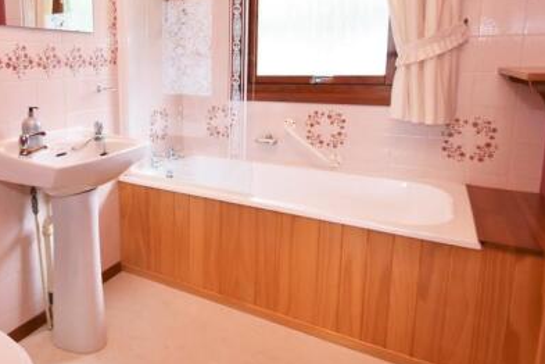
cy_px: 119
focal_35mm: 25
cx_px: 162
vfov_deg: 50.3
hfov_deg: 68.5
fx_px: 378
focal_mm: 10
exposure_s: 1/100
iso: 1600
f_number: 4
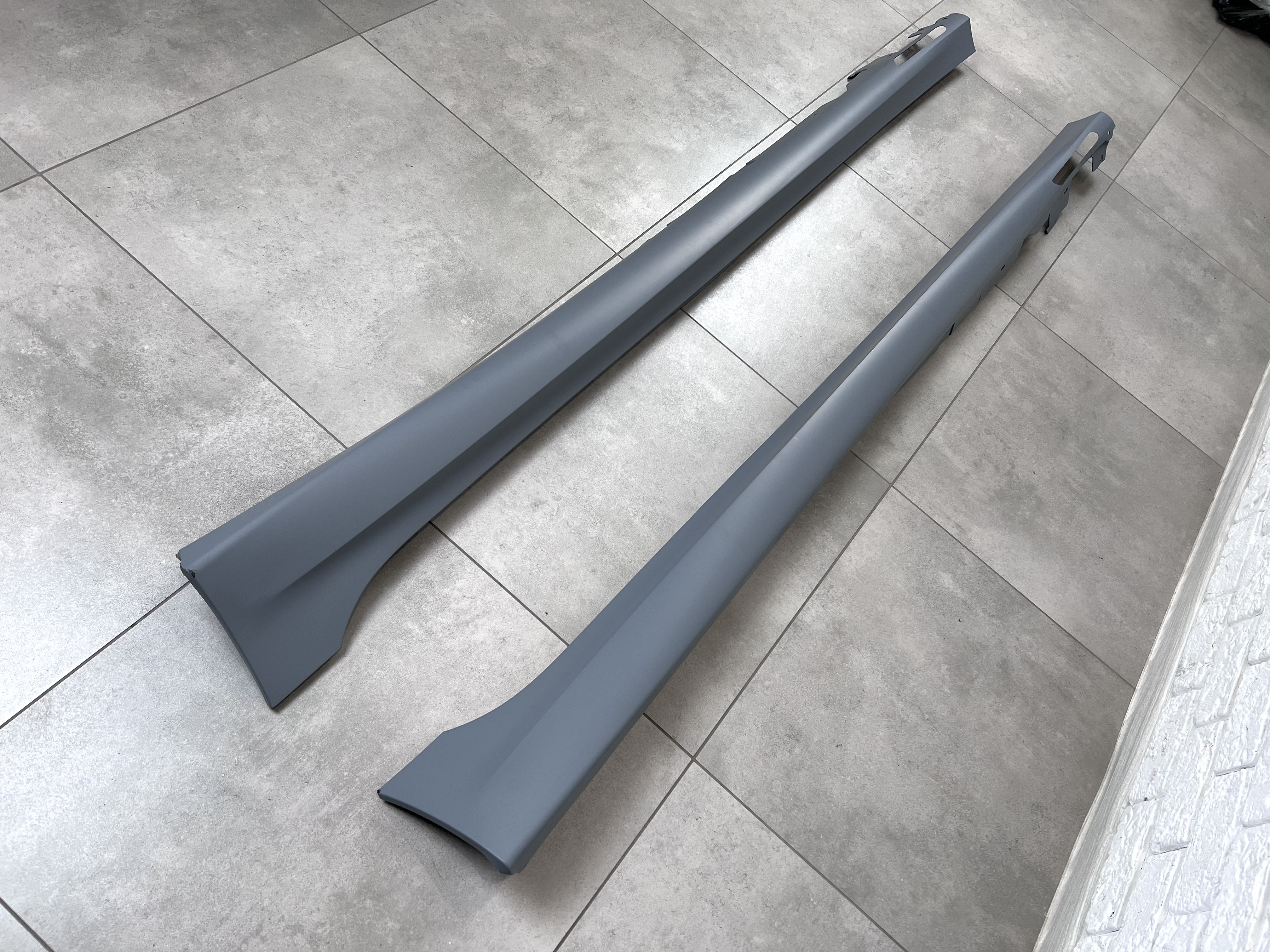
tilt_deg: -55.1
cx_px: 635
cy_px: 476
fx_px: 954
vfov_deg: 53.1
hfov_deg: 67.3
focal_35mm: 26
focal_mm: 5.7
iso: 50
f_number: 1.5
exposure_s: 1/100
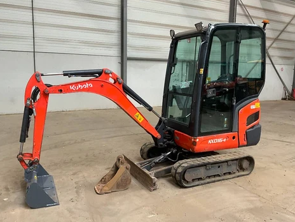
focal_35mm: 30
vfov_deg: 46.8
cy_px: 112
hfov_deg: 60.0
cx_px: 145
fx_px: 256
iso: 125
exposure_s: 1/60
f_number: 1.8
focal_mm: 3
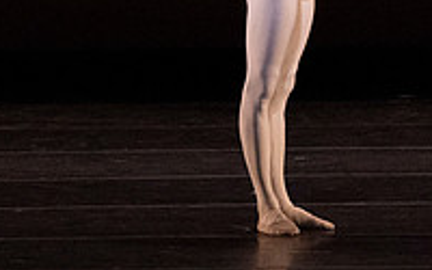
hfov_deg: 2.4
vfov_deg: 1.5
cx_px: 337
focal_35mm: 859
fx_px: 10113
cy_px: -139
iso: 20000
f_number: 7.1
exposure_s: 1/400
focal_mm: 291
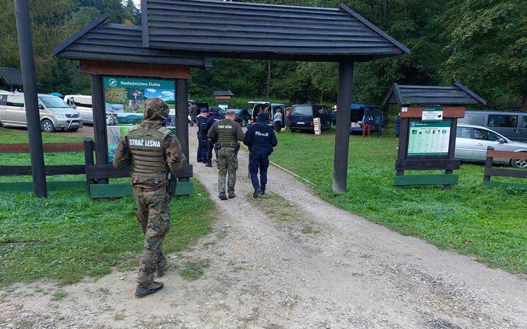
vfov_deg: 45.9
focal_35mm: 27
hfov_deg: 68.4
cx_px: 263
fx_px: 388
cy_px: 184
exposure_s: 1/50
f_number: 1.8
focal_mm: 5.23
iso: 320
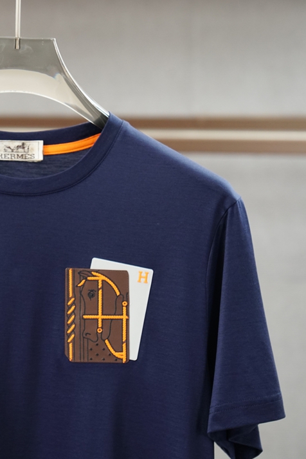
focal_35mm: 125
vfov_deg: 16.4
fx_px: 1591
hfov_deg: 10.9
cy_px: 231
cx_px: 21
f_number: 3.5
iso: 800
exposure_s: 1/125
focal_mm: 55
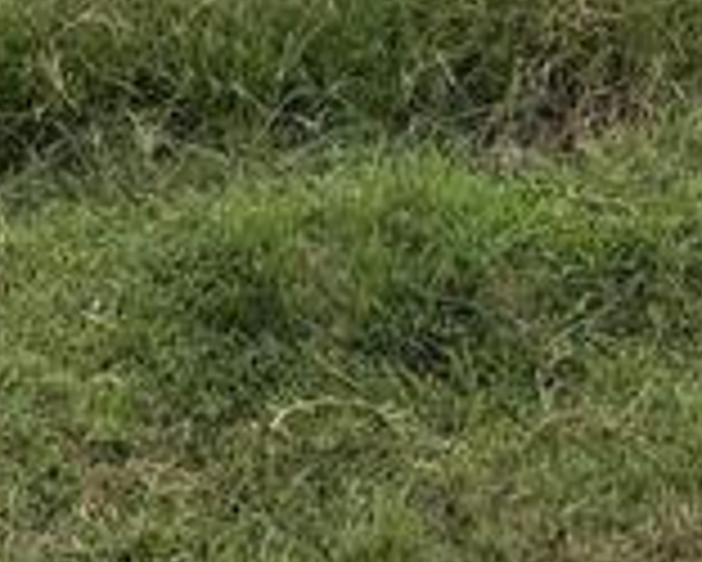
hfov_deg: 12.3
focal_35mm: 154
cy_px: -976
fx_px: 3202
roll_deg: +0.8
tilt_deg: +2.8
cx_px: 801
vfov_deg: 8.7
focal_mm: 6.76
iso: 80
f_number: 1.78
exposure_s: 1/2000
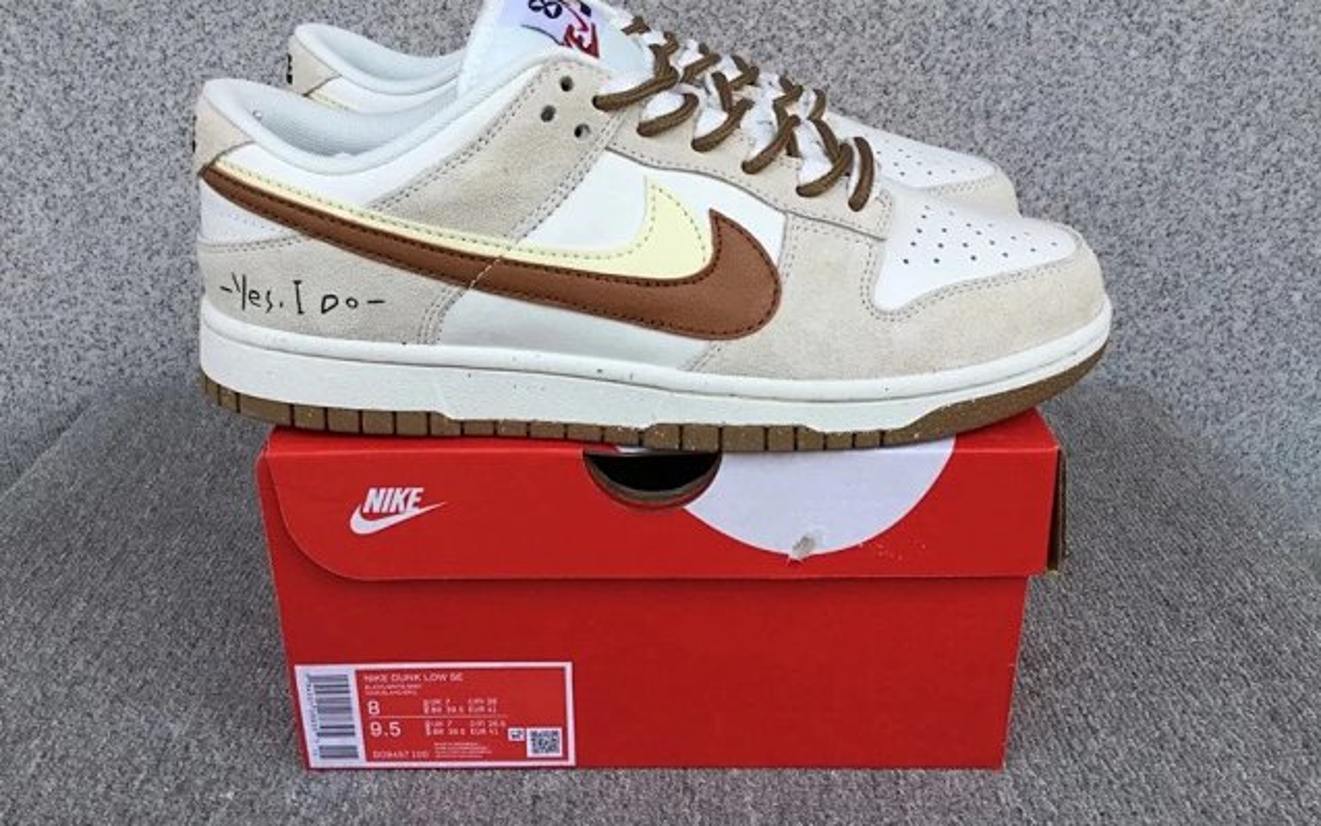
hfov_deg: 58.1
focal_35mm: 33
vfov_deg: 38.3
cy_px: 384
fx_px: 1188
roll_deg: +0.5
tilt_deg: -22.9
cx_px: 659
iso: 25
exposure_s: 1/627
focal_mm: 3.3
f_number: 2.4
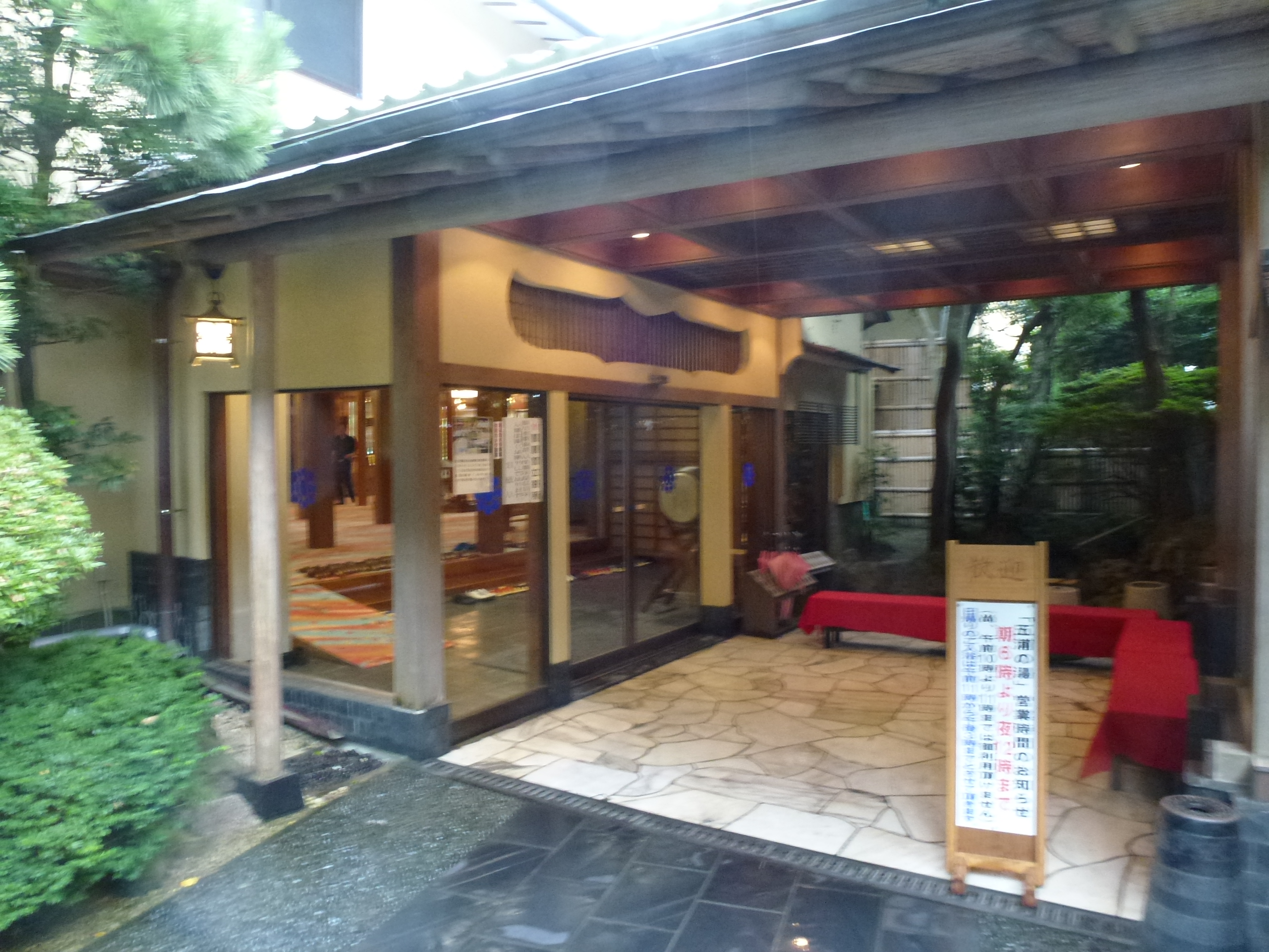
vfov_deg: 56.8
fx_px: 880
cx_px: 634
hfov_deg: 71.6
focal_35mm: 24
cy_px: 476
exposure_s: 1/13
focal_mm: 4.3
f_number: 3.3
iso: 400
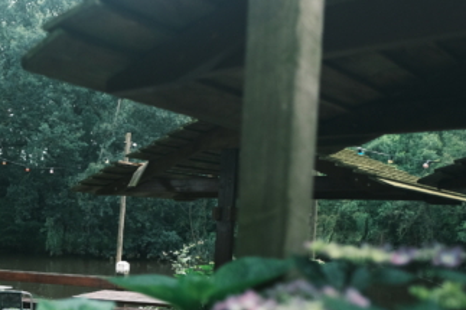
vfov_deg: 23.2
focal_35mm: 57
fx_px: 737
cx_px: 9
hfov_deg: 32.5
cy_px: 278
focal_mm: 16
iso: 800
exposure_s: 1/50
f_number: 1.6
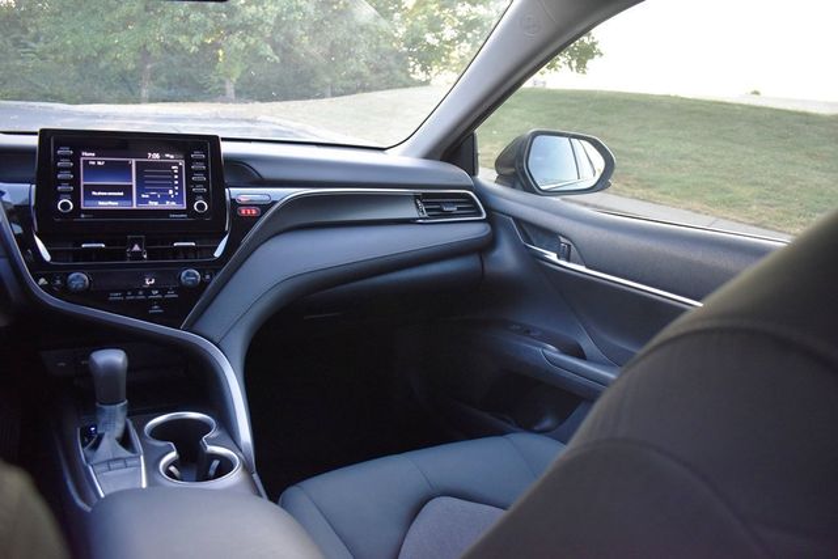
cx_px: 419
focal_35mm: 27
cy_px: 280
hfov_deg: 67.4
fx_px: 629
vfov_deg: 48.0
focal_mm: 18
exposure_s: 1/125
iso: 900
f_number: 3.5
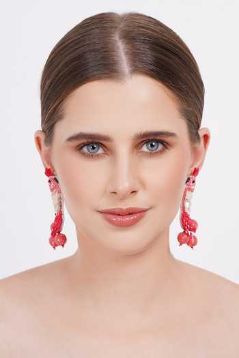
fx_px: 1992
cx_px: 120
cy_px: 179
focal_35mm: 200
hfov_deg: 6.9
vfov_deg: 10.3
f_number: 10
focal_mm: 200
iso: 200
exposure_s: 1/125
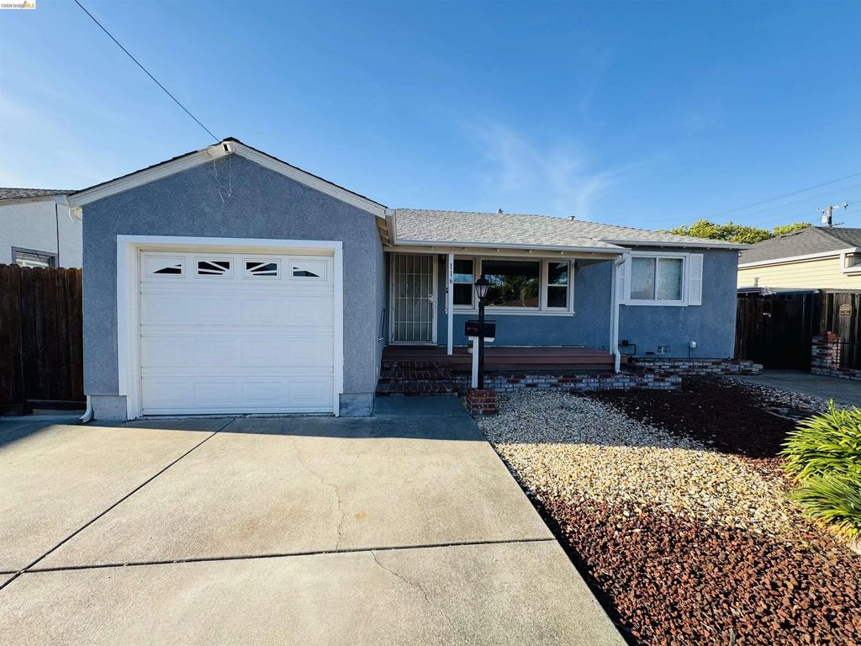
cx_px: 430
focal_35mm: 14
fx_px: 348
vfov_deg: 85.7
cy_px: 323
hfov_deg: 102.1
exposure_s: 1/669
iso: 50
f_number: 2.2
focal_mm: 2.22
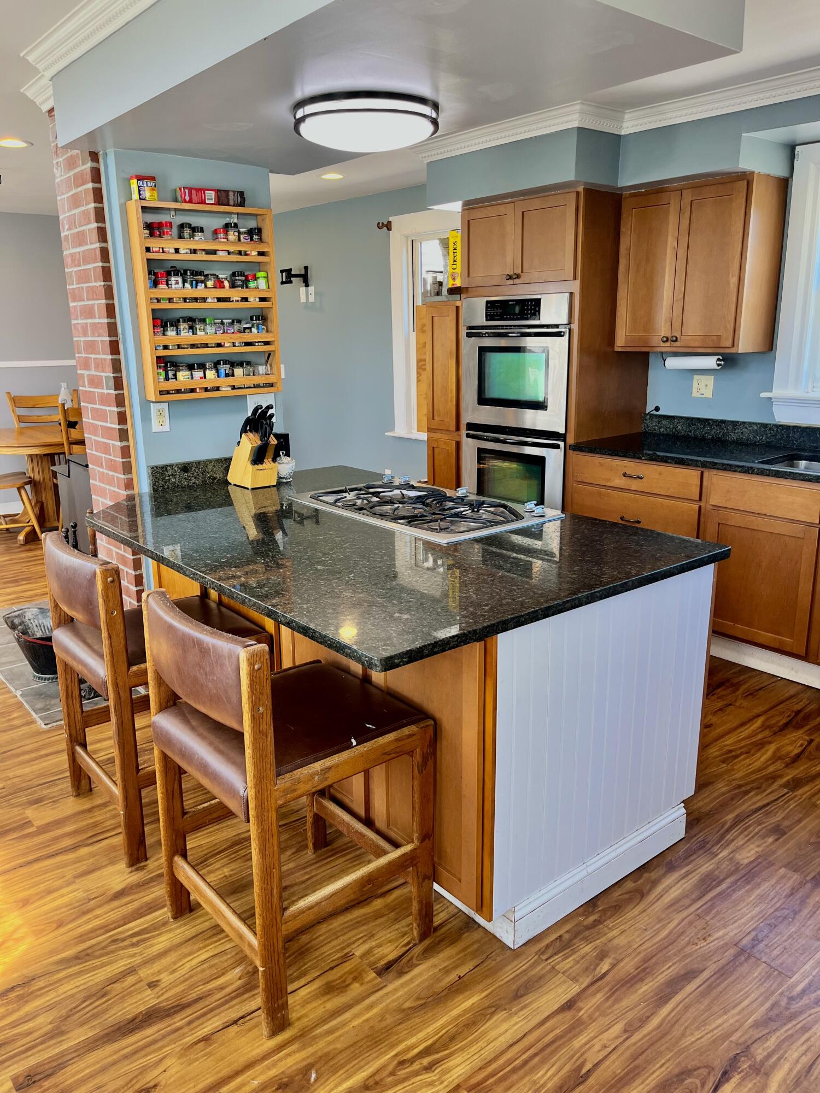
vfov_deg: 67.3
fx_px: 821
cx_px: 410
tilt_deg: -17.2
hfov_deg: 53.1
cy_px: 546
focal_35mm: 26
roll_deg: +1.6
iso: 80
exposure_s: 1/120
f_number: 1.6
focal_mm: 5.1
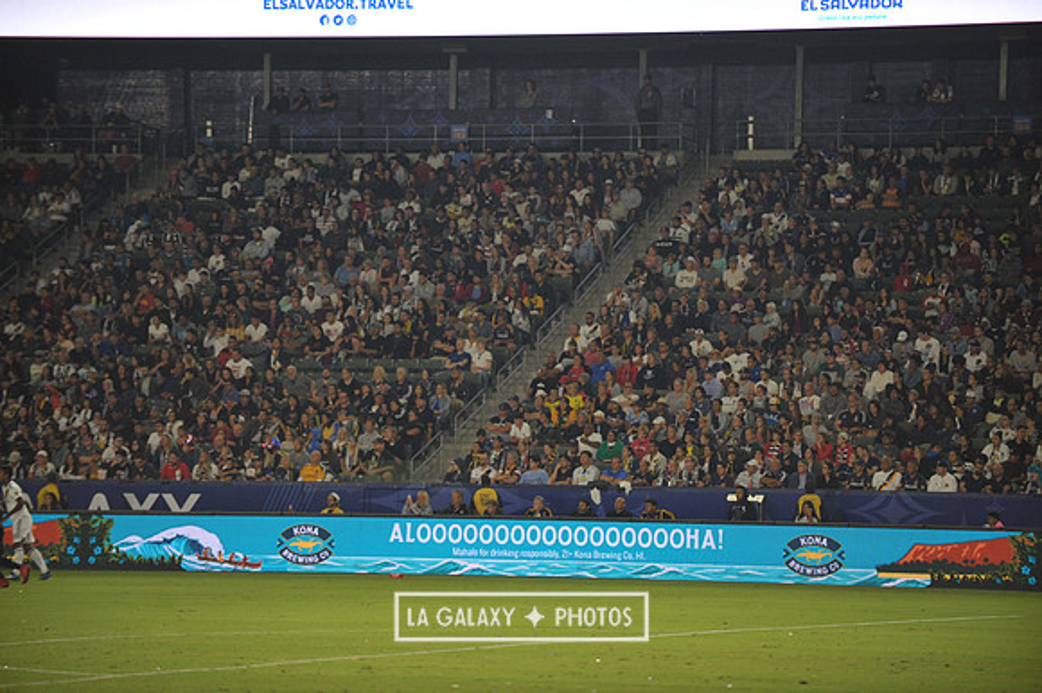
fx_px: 4918
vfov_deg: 8.1
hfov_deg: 12.1
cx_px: 521
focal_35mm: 170
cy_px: 346
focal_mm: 170
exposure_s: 1/1000
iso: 1250
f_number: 2.8
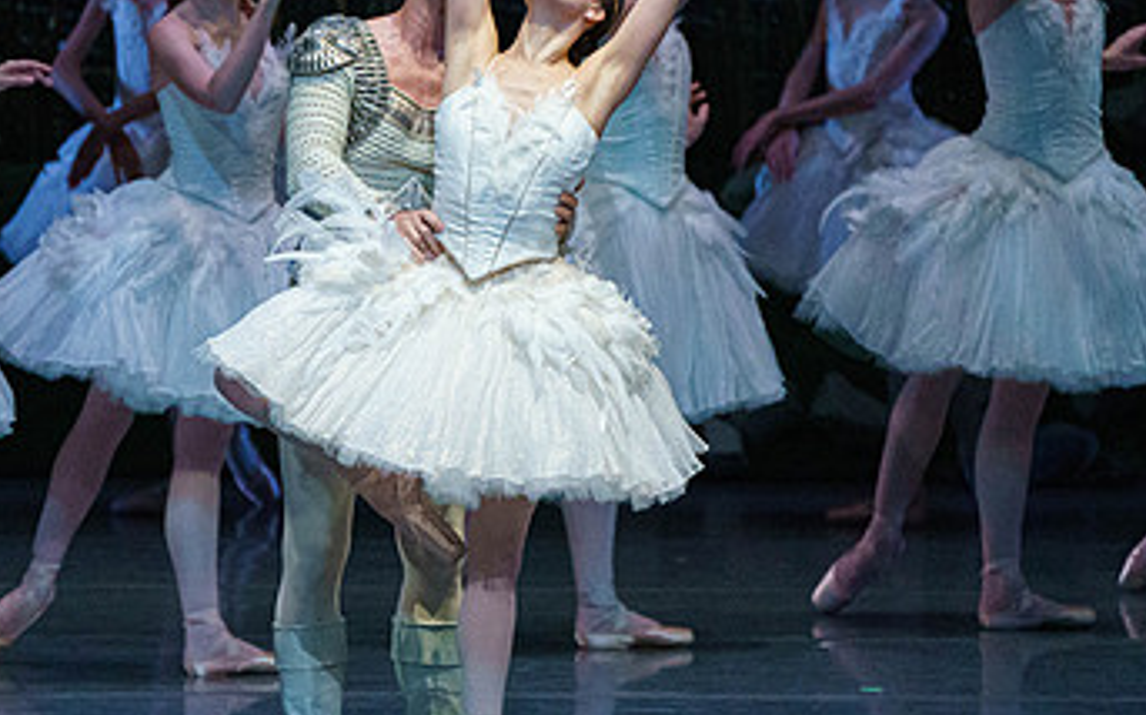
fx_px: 19573
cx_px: 381
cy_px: 268
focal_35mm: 627
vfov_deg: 2.1
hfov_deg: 3.4
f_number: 5.6
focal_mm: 364
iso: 8000
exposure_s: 1/250
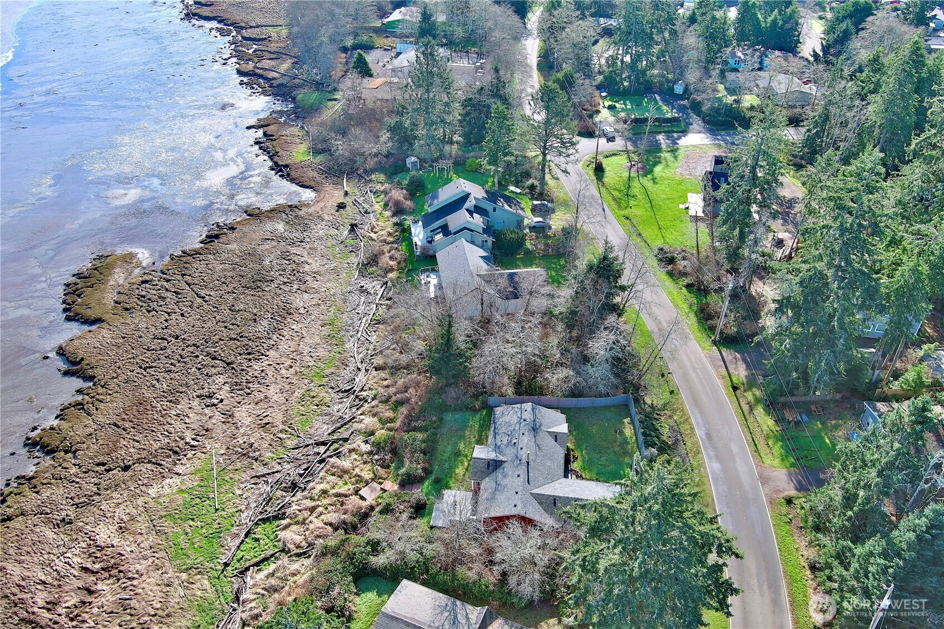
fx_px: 760
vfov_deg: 45.0
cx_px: 472
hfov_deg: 63.7
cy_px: 314
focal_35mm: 29
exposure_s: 1/367
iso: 100
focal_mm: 10.57
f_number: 2.8
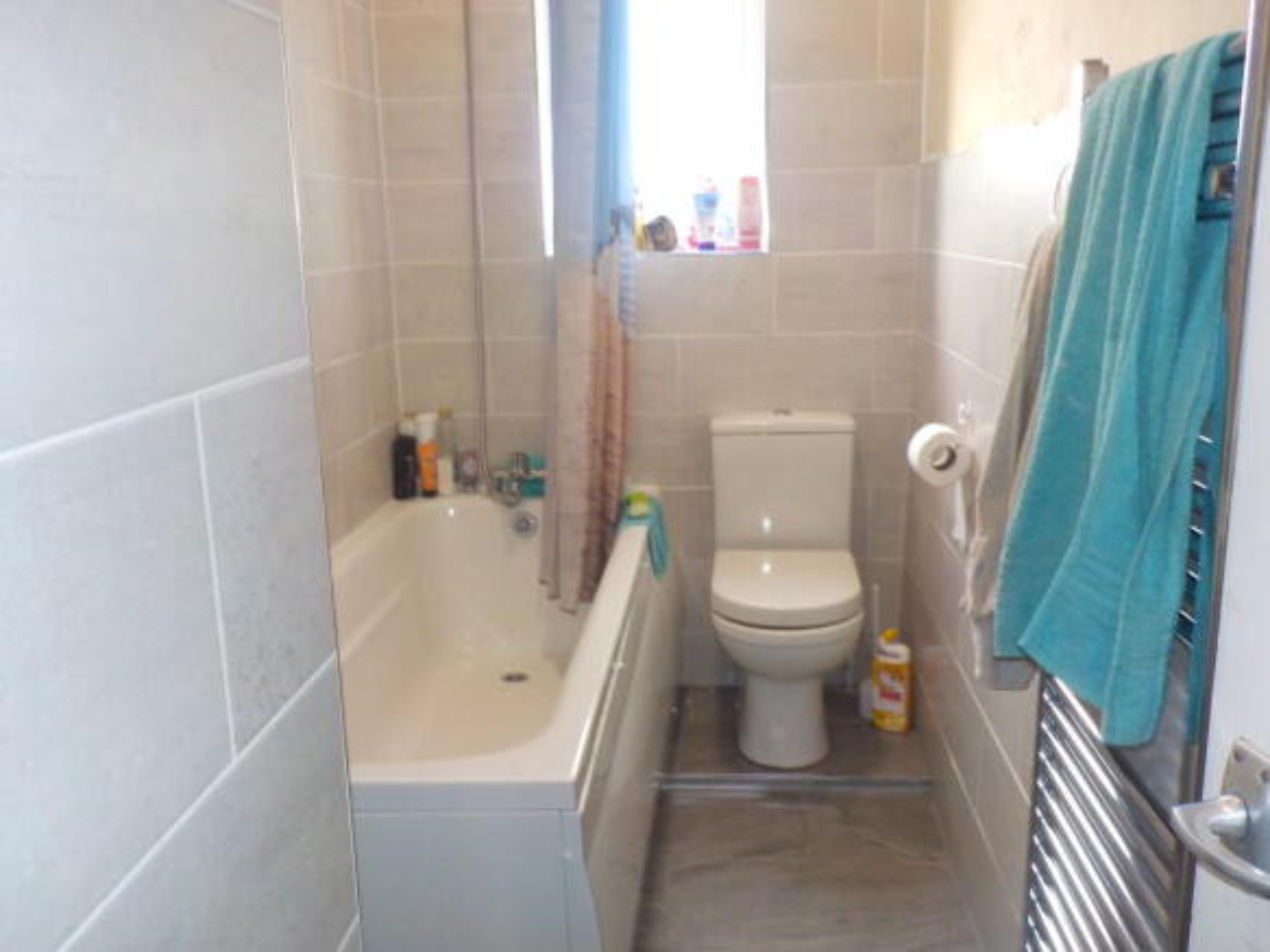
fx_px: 1100
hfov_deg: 60.0
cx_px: 635
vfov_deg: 46.8
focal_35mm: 30
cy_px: 476
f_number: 3.3
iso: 280
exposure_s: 1/30
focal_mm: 4.1
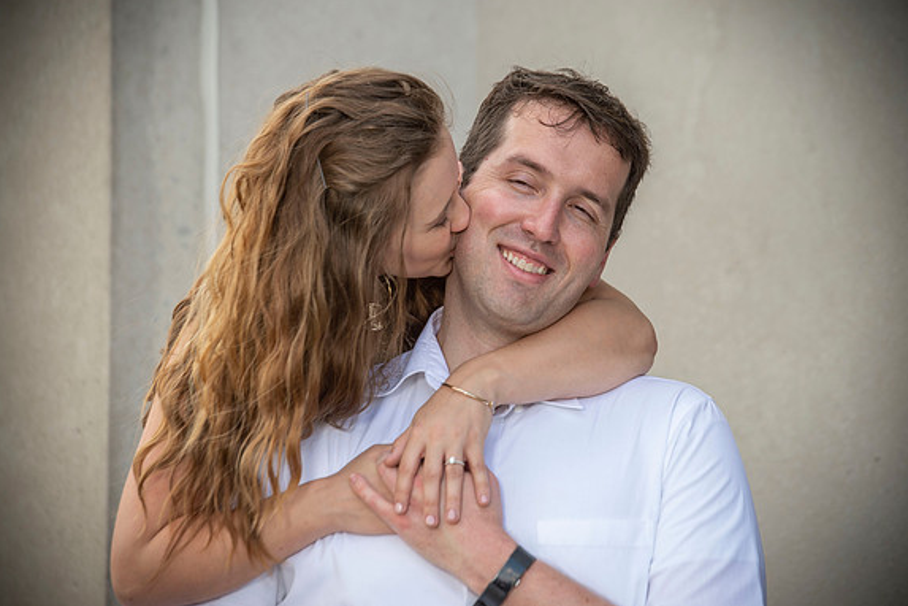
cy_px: 301
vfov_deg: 7.5
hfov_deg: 11.3
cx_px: 453
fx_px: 4590
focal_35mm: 182
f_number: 5.6
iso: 250
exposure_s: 1/250
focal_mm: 180
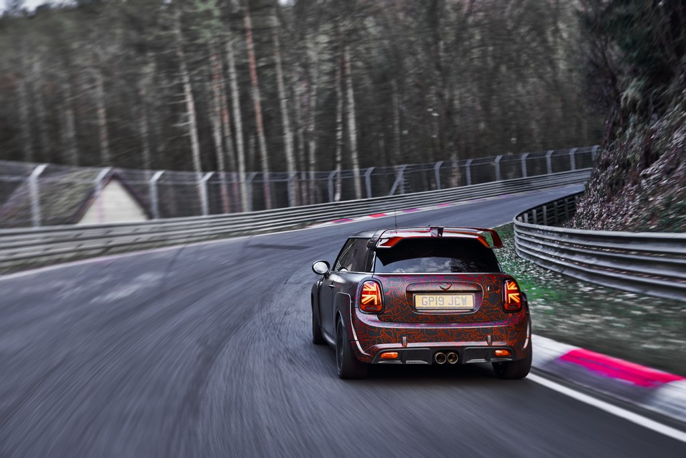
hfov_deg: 46.4
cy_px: 229
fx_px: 800
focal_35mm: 42
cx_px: 343
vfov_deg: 31.9
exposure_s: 1/60
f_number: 4
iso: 400
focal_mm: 42
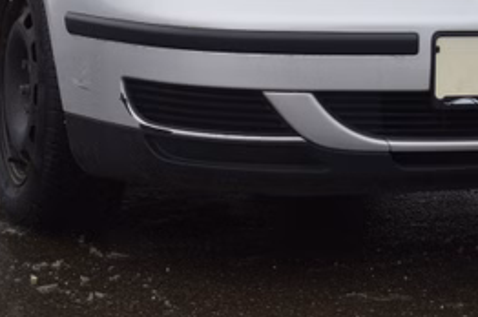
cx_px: 305
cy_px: -24
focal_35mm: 176
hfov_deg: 11.7
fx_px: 2334
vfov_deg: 7.7
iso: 140
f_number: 5.6
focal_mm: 48
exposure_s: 1/125
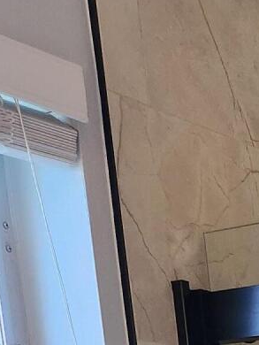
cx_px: 602
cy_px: 833
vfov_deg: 12.5
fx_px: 1226
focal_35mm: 123
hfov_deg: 10.5
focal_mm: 5
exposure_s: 1/120
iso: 400
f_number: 1.8
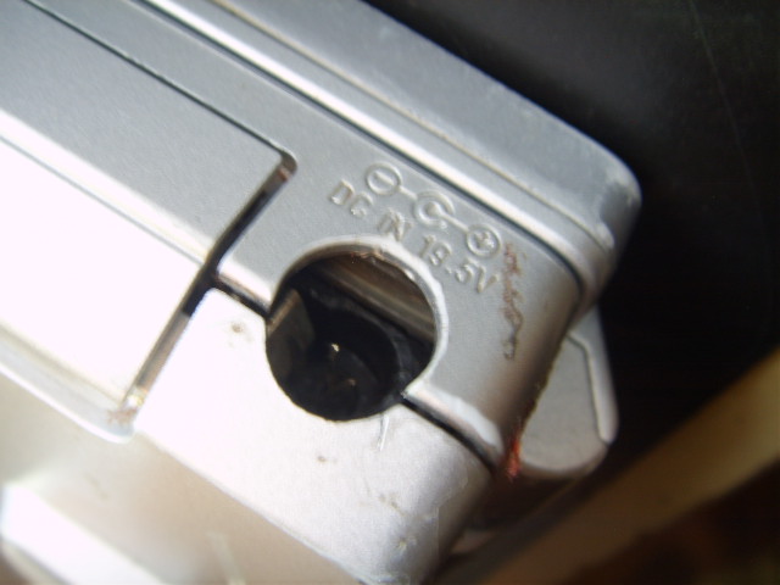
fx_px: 879
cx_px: 390
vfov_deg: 36.8
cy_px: 292
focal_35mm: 39
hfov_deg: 47.9
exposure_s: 1/2
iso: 63
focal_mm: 6.6
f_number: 3.5
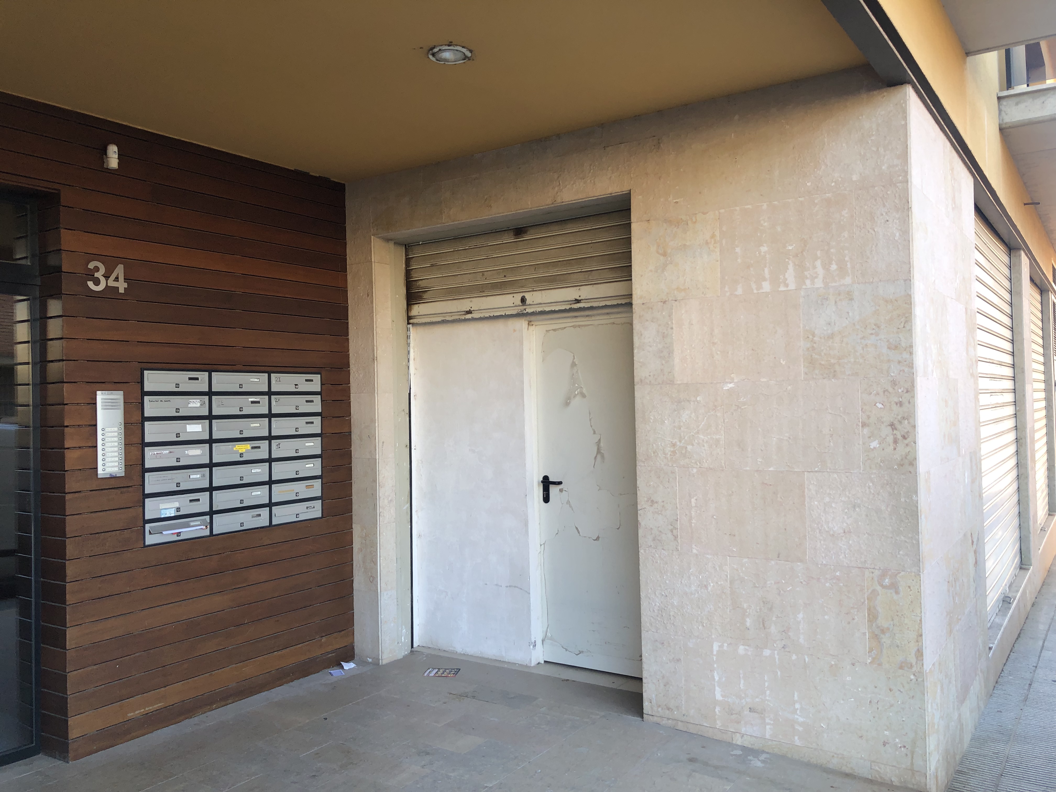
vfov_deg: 49.7
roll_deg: +1.3
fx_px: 854
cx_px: 528
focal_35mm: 28
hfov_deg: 63.4
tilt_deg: -0.6
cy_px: 396
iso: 50
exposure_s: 1/120
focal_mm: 3.99
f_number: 1.8
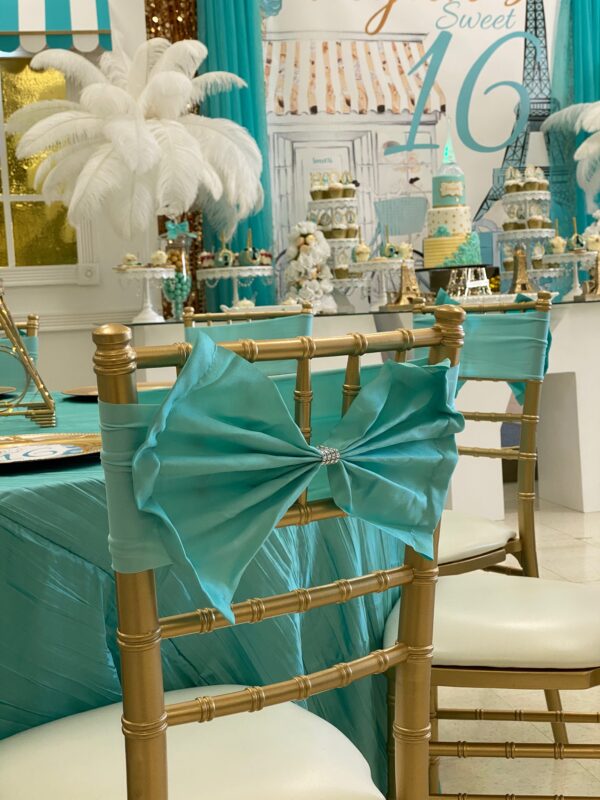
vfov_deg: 36.8
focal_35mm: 52
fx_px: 1202
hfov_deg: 28.0
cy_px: 400
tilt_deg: -3.7
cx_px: 300
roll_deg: +3.2
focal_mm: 6
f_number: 2
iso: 80
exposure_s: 1/120
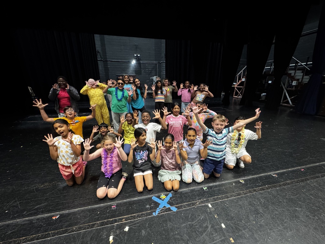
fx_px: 131
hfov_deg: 102.1
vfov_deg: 85.7
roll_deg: -0.4
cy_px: 122
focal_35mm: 14
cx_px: 162
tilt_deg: -17.1
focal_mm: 2.22
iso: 640
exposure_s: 1/60
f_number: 2.2
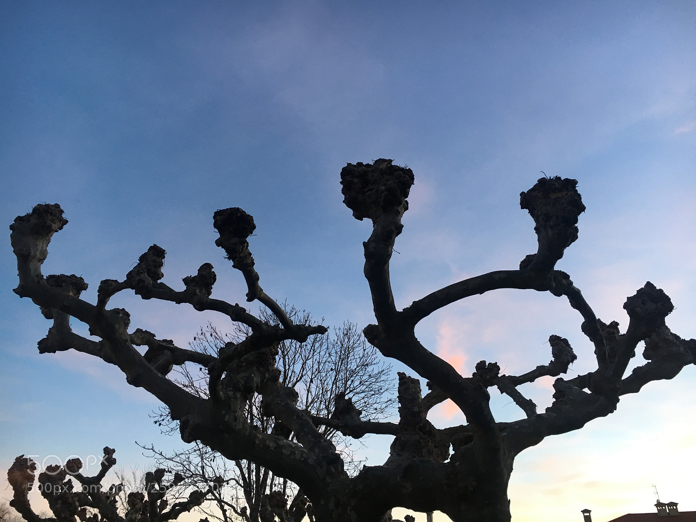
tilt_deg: +30.8
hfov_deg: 61.7
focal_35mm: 29
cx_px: 348
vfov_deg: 48.2
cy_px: 261
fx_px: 583
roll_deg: +0.1
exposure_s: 1/33
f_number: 2.2
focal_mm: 4.15
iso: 40
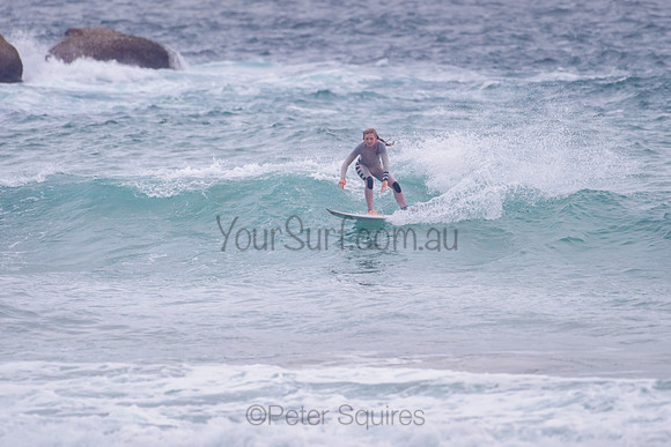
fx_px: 11426
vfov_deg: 2.2
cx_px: 384
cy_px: 176
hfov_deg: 3.4
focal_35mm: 613
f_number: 5.6
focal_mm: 500
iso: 900
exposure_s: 1/2000
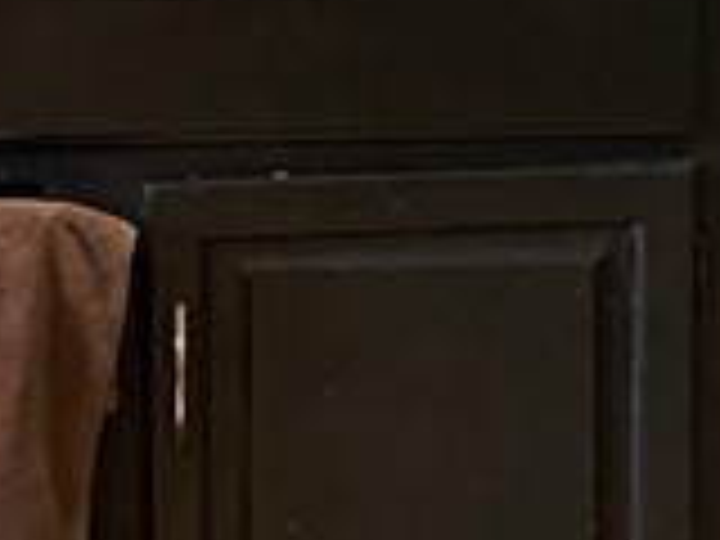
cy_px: -576
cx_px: 216
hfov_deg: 11.9
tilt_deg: -5.2
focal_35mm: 166
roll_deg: +0.2
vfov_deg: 8.4
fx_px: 3453
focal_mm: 4.25
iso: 500
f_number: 1.8
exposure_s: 1/30
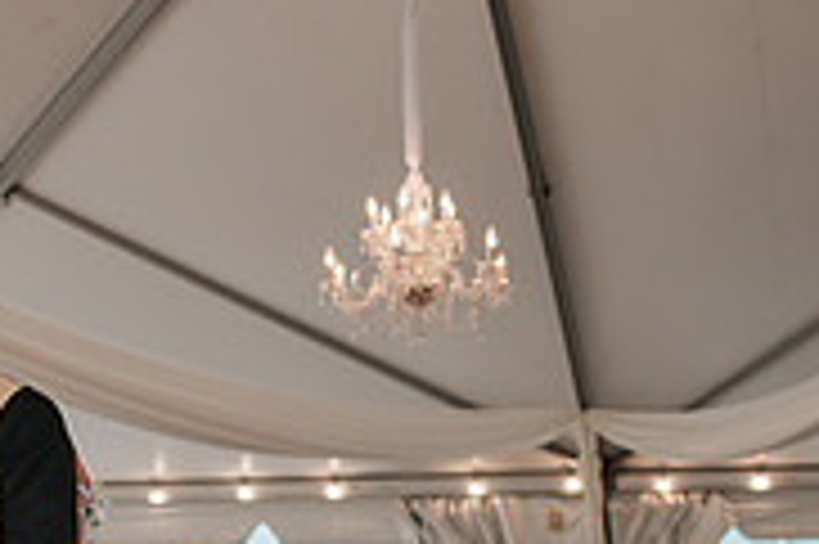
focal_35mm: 119
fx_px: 2705
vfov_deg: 11.3
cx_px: 49
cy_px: 606
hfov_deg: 16.9
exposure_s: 1/160
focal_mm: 35
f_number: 2.8
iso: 320
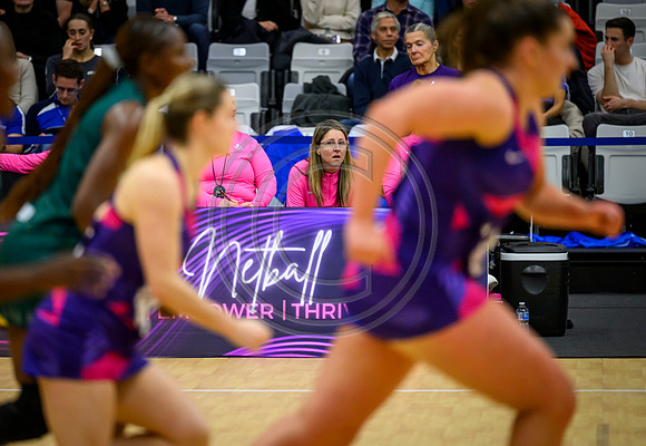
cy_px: 220
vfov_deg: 5.9
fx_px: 4329
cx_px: 274
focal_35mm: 239
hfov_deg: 8.5
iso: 4000
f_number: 2.8
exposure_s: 1/1000
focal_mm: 200
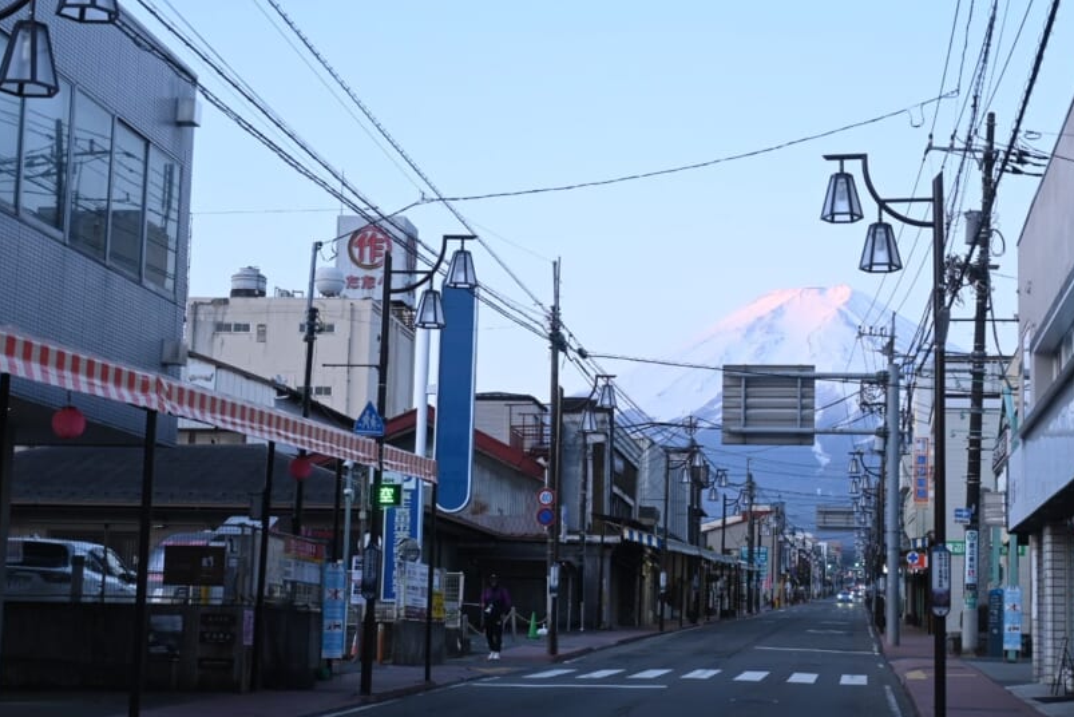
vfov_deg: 22.1
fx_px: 1839
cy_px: 371
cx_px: 645
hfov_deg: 32.5
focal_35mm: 62
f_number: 5
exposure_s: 1/50
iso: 280
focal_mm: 33
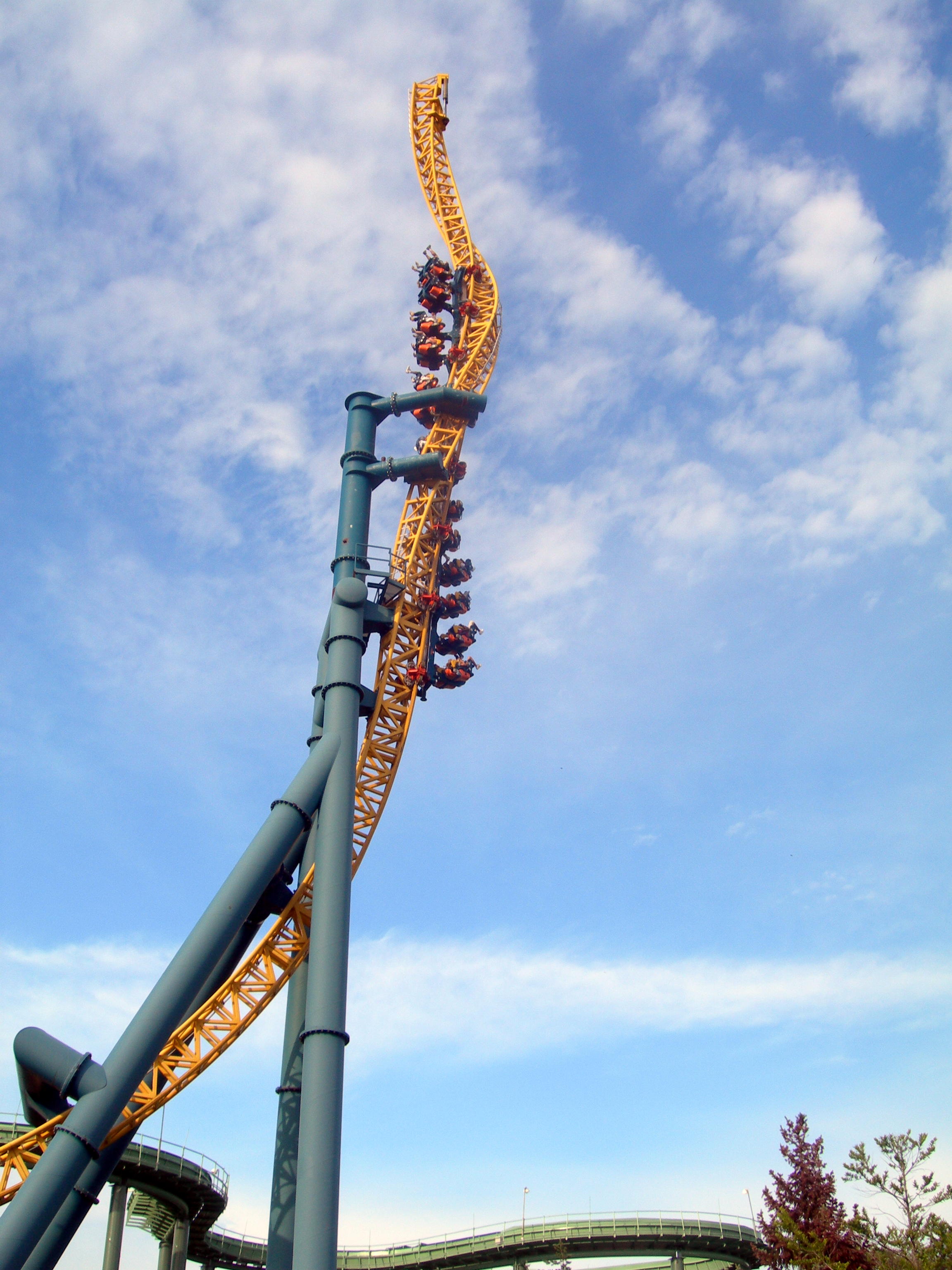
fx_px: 1393
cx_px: 476
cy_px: 635
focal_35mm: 38
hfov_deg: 37.7
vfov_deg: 49.0
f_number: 4.8
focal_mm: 7.8
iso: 50
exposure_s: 1/262
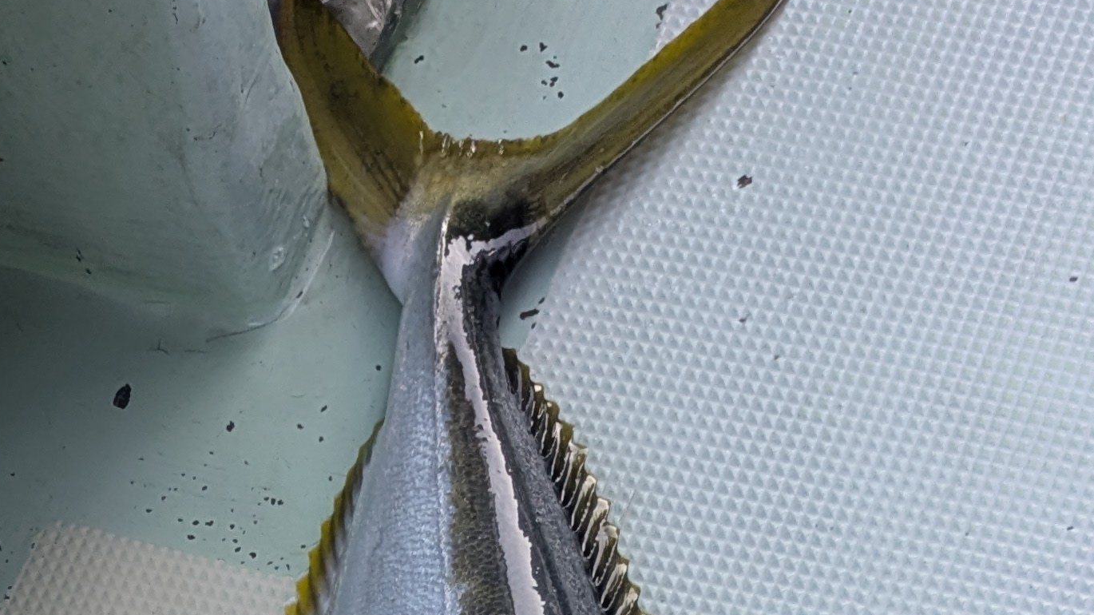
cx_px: 403
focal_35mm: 92
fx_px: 2668
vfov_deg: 11.2
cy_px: 1426
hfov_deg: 23.1
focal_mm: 5.43
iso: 58
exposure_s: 1/193
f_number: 1.89
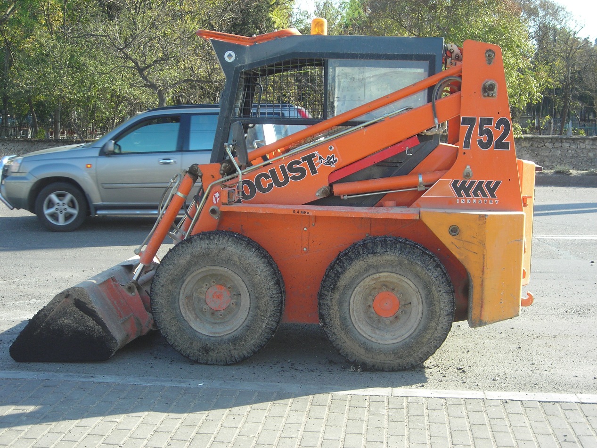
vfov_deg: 26.6
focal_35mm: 55
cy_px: 224
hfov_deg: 34.9
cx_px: 298
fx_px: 948
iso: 50
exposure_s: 1/154
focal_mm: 9.1
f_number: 3.6
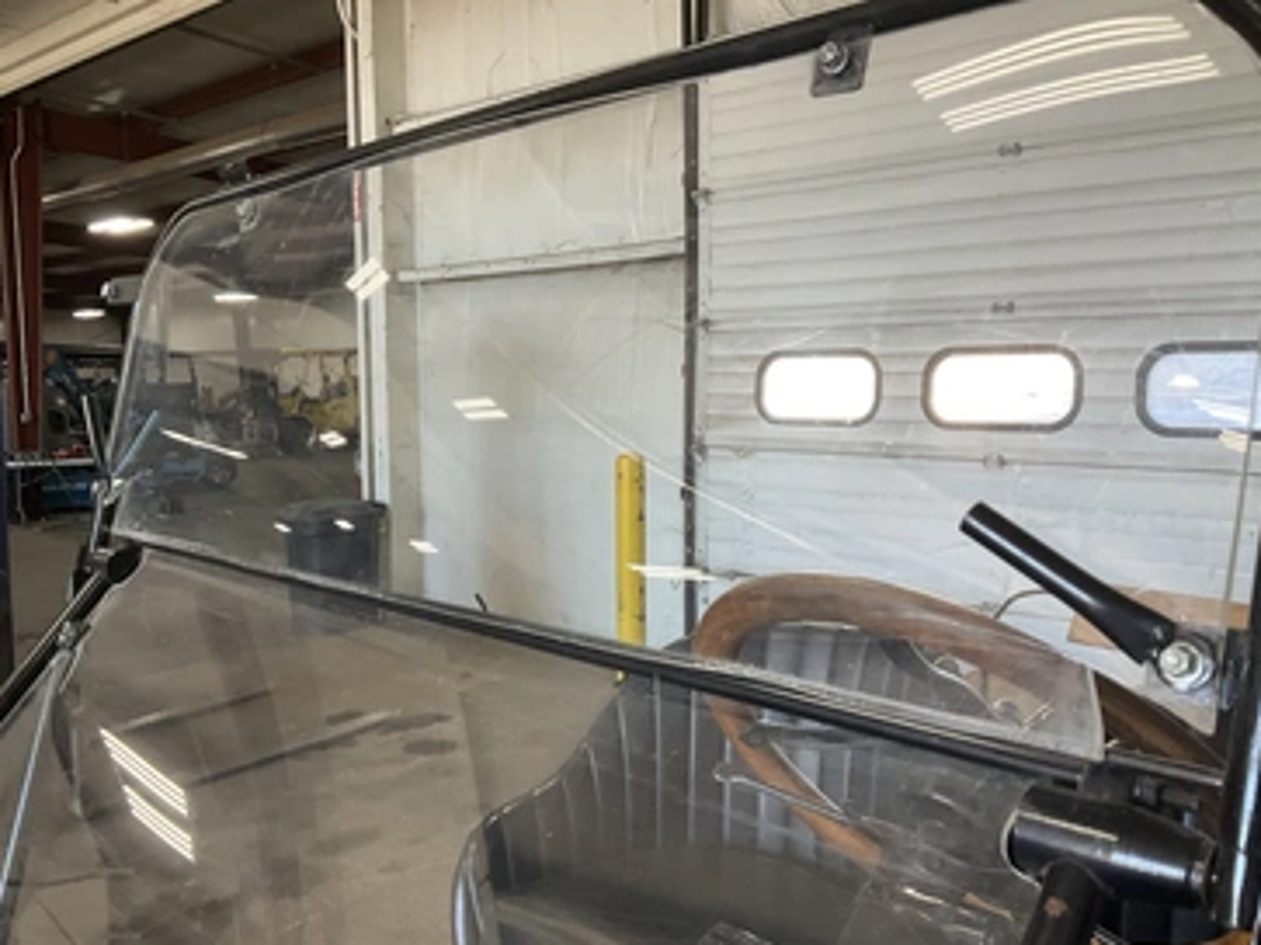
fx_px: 1165
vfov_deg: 44.1
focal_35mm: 32
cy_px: 500
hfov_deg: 56.8
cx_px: 618
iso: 64
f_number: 1.8
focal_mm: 3
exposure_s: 1/120
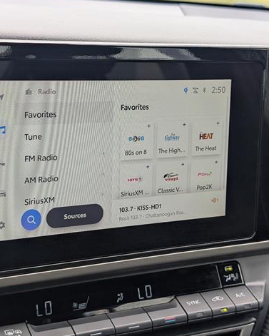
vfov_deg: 29.1
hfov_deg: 23.5
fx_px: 647
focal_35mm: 65
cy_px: 168
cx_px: 144
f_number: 1.68
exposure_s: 1/250
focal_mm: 6.9
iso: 33
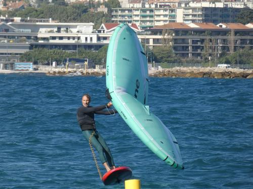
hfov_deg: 2.8
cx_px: 126
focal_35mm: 717
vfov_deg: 2.1
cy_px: 94
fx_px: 5240
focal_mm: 128.4
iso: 200
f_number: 5.6
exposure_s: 1/1000
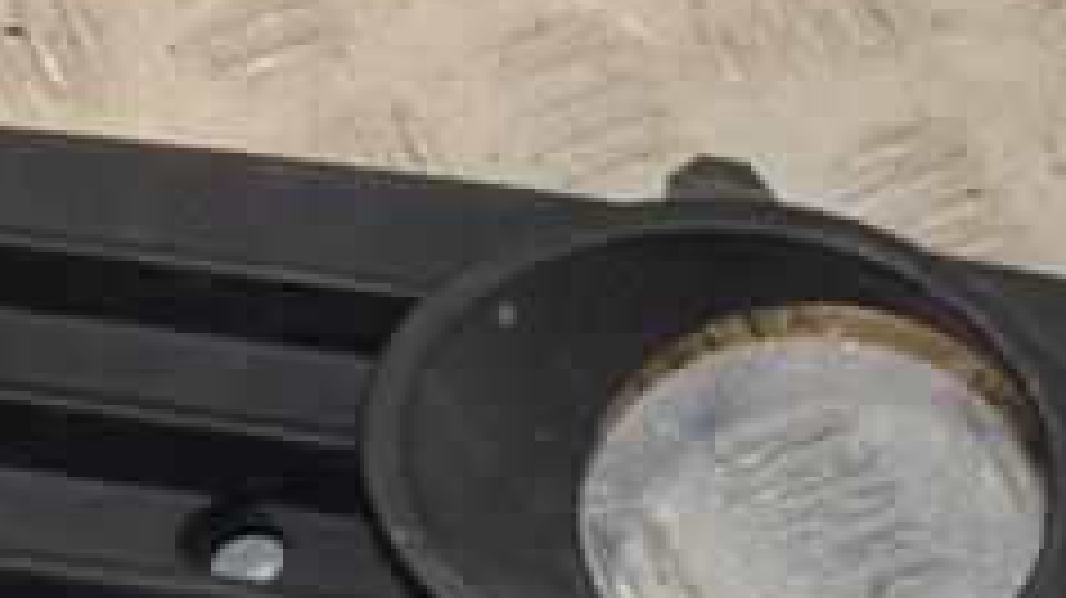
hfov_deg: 15.3
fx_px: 3936
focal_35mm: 139
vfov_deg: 8.7
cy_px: 477
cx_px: 193
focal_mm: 35
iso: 800
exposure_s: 1/200
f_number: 7.1
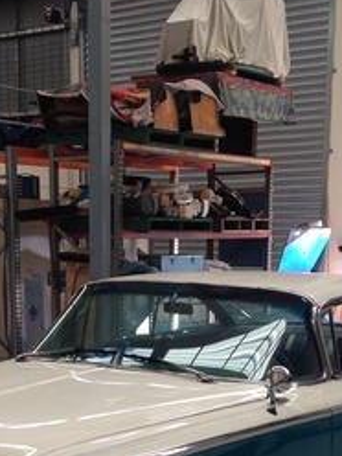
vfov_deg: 24.0
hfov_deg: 18.4
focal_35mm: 80
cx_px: 142
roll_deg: -0.1
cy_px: 377
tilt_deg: -10.8
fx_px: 1054
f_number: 2.4
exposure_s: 1/120
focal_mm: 4.12
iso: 80
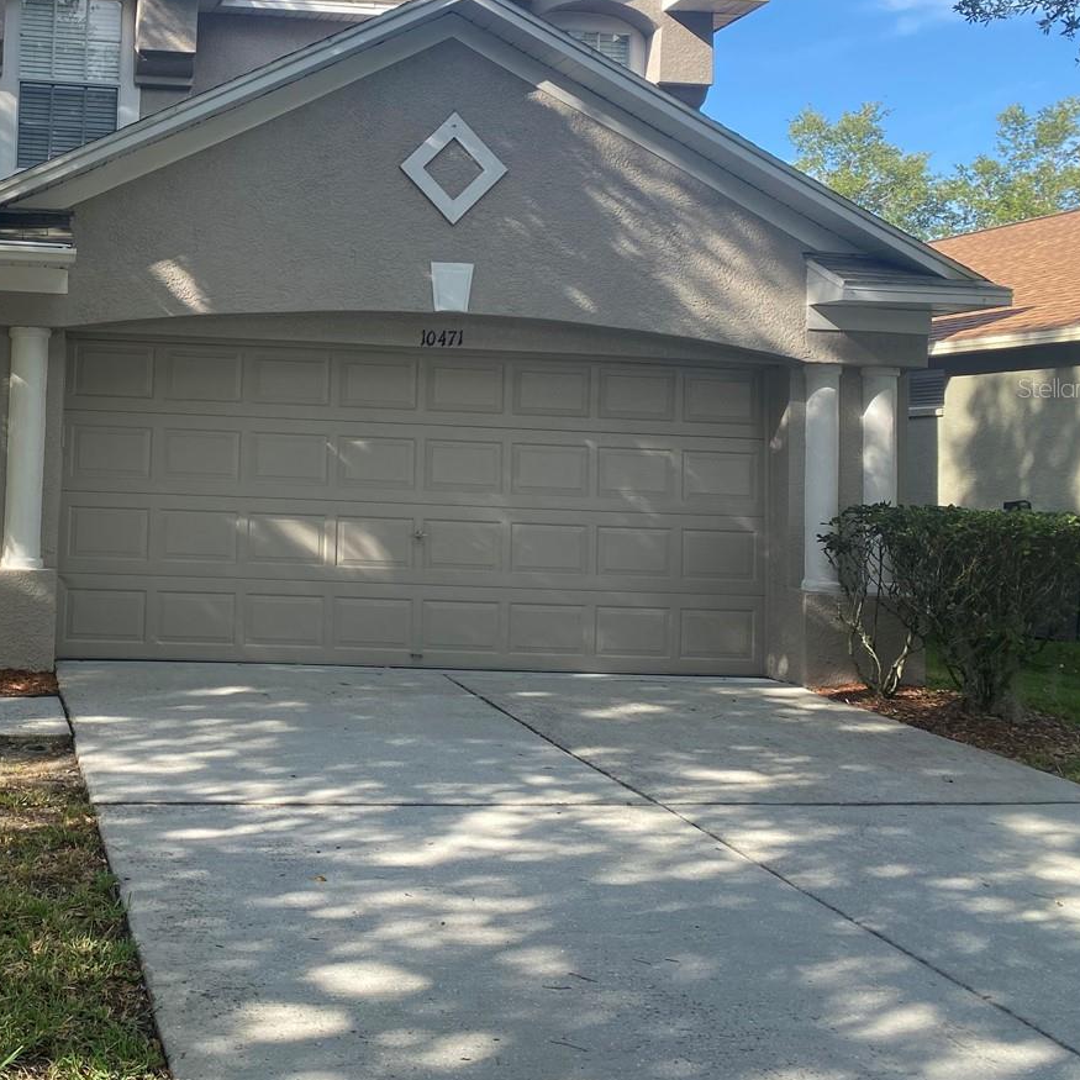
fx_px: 1483
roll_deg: -1.9
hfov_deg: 37.8
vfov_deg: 39.7
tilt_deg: +3.1
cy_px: 388
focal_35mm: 42
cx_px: 147
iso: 32
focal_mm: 4.25
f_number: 1.8
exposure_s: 1/799
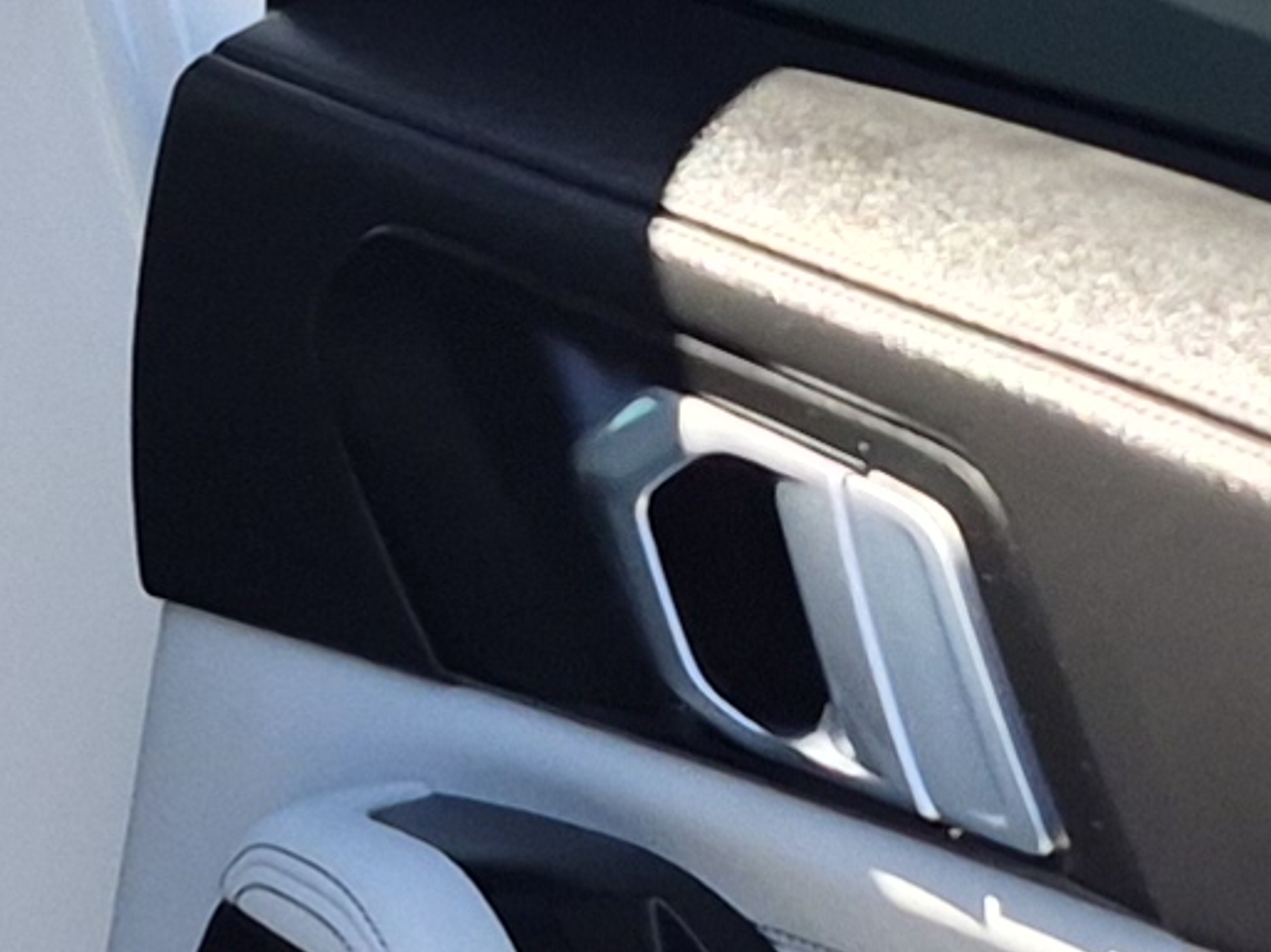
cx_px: -366
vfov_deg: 8.3
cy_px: 349
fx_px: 6569
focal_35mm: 179
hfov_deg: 10.8
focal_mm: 5.4
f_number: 1.8
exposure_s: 1/2840
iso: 80
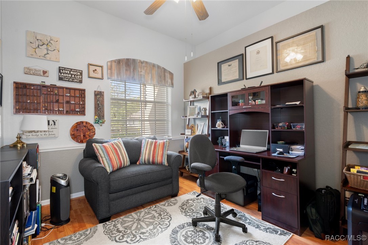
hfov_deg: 96.8
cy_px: 122
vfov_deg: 73.7
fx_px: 163
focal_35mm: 16
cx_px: 184
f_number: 8
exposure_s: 1.6
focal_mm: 16
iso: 400
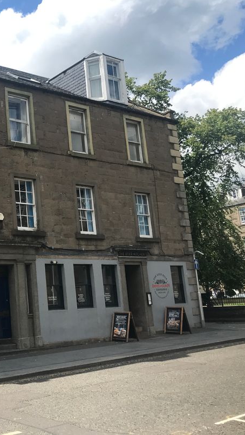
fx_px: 485
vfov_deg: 48.3
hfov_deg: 26.4
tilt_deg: +12.9
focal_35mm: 42
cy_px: 211
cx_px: -18
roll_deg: +3.4
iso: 20
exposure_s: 1/1916
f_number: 1.8
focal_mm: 3.99
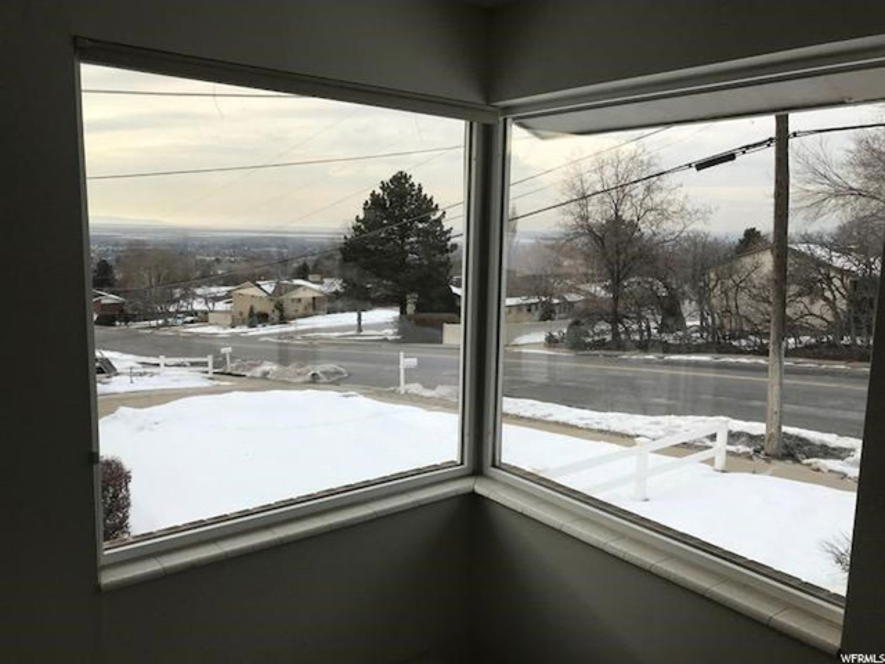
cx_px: 442
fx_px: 716
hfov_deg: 63.4
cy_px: 332
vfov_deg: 49.7
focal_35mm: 28
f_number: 1.8
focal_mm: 3.99
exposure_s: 1/1212
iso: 20
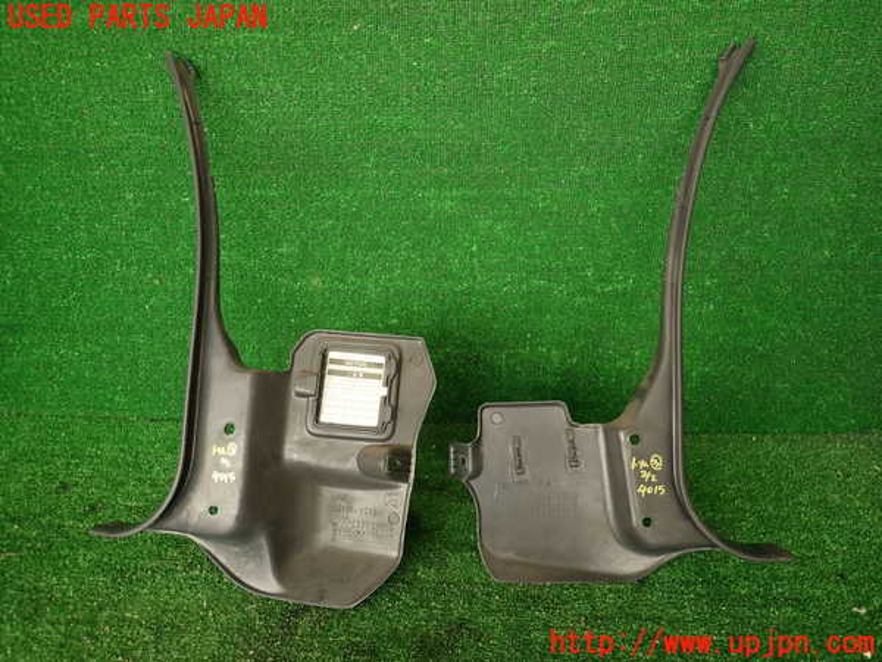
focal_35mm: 25
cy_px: 331
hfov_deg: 69.4
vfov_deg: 54.9
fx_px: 637
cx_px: 441
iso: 100
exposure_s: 1/80
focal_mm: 4.5
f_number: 2
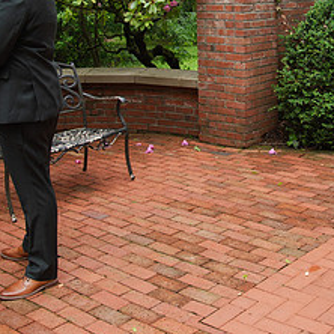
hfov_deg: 29.3
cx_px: 226
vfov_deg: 28.5
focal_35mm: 58
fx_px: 633
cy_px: 42
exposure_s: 1/400
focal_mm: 24
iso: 220
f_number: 4
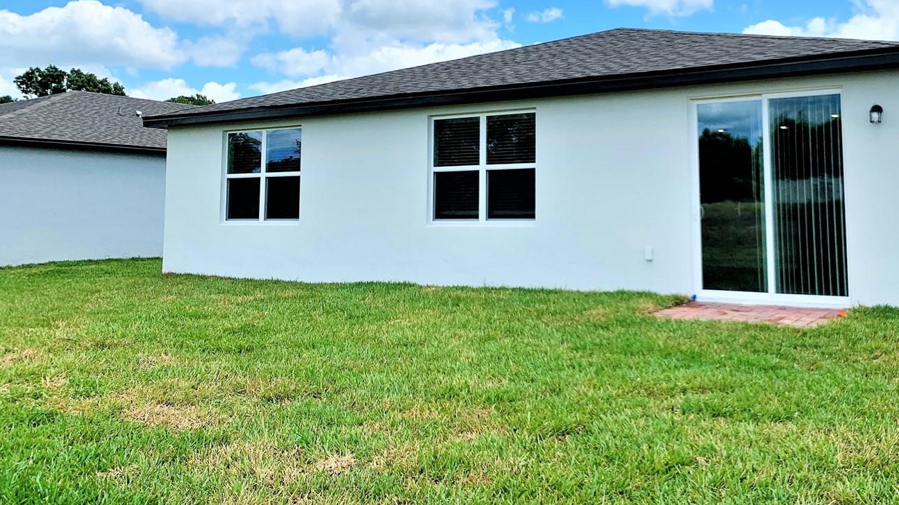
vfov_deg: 33.1
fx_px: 834
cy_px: 131
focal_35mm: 35
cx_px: 535
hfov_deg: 56.3
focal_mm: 4.25
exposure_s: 1/3185
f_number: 1.8
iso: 25
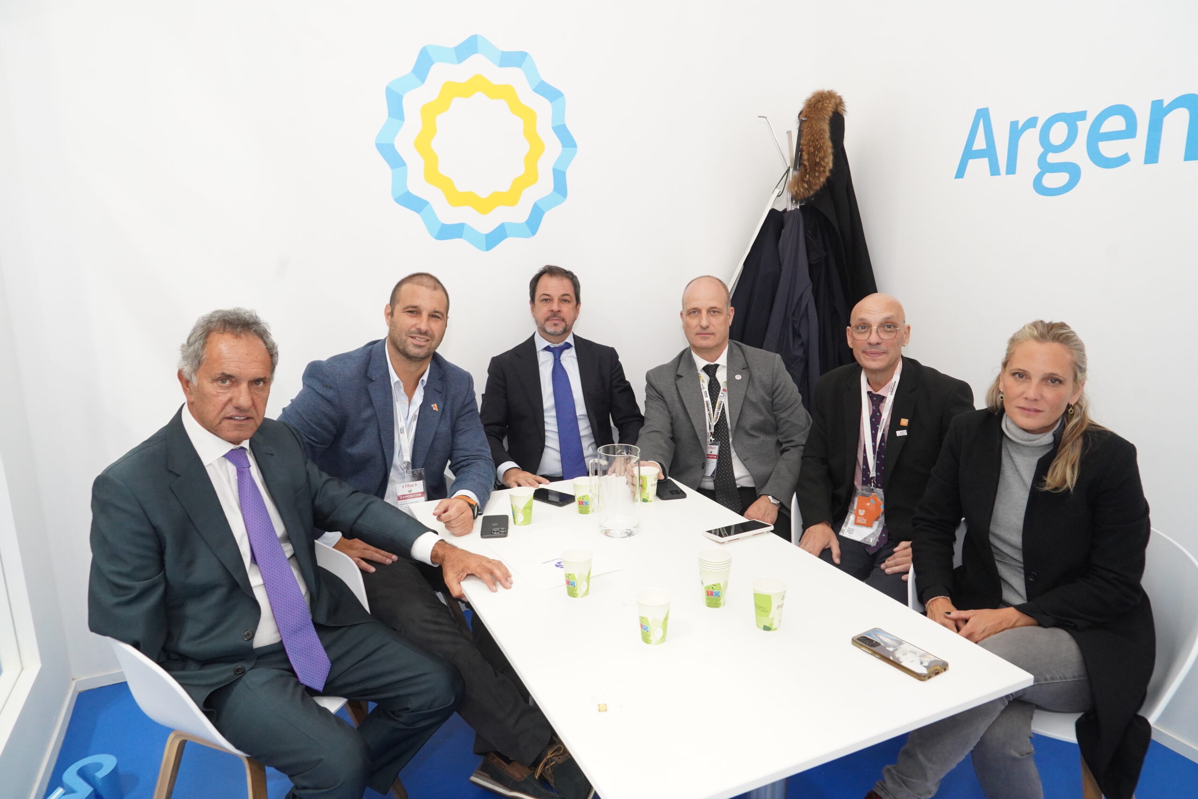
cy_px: 400
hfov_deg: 73.7
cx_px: 599
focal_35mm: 24
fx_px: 799
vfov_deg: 53.1
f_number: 8
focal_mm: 24
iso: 5000
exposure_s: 1/160
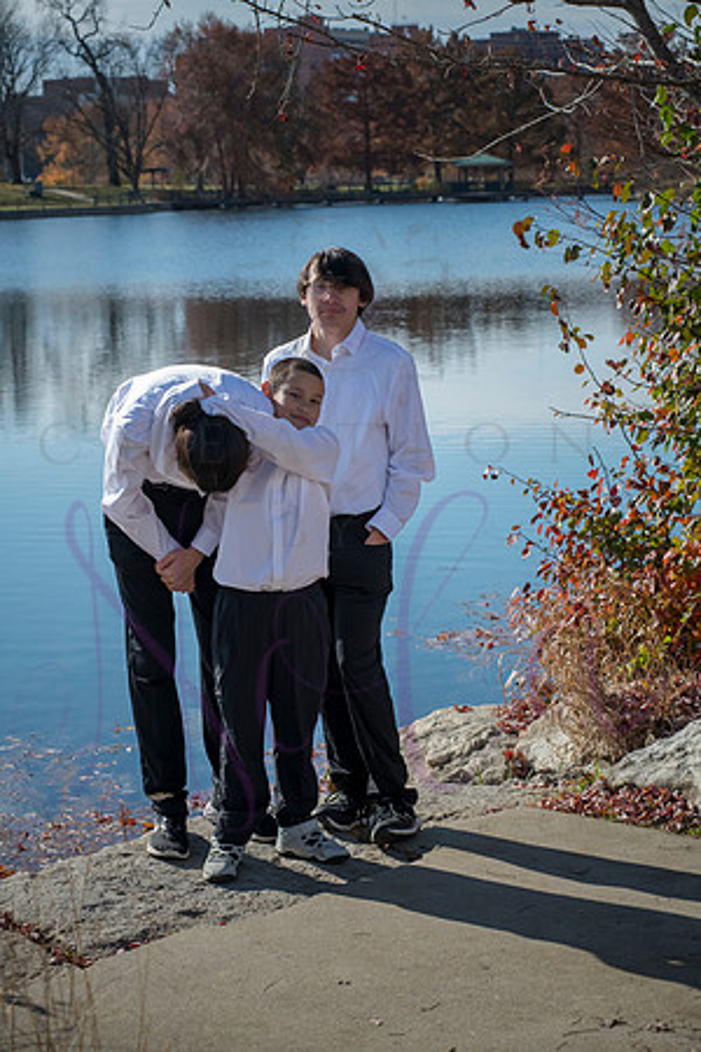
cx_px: 350
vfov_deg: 25.4
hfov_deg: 17.1
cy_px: 526
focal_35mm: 80
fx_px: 2336
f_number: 8
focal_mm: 80
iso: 400
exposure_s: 1/800
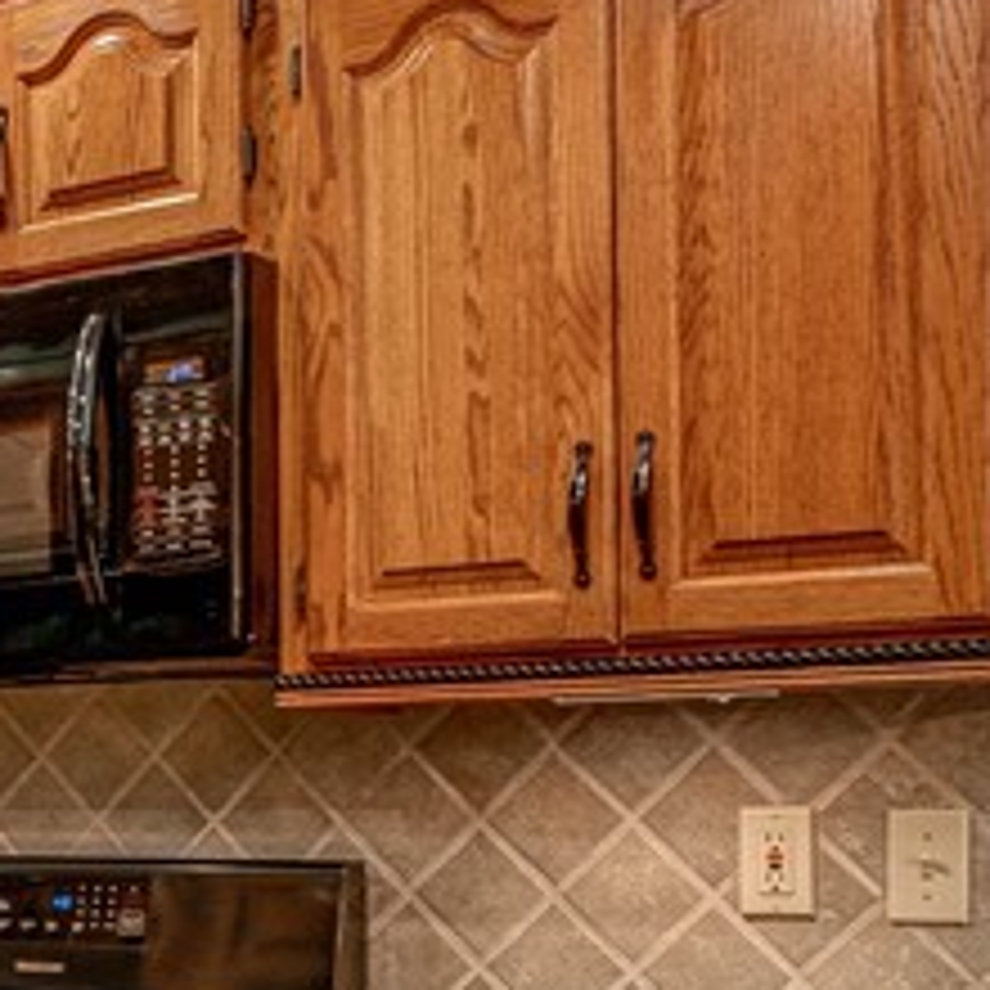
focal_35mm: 63
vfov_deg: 26.0
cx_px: -349
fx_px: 2038
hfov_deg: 23.6
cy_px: 979
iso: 320
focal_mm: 10
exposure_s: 1/8
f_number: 7.1
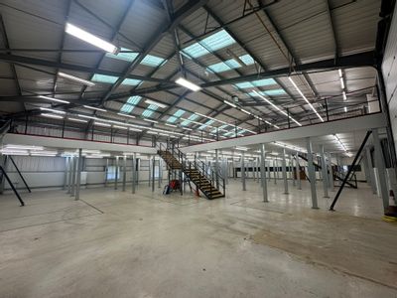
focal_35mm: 14
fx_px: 161
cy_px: 149
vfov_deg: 85.7
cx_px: 198
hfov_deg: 102.1
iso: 80
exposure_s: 1/100
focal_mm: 2.22
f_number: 2.2
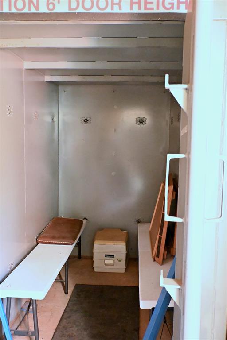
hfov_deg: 36.9
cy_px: 170
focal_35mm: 36
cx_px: 114
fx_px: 340
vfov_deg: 53.1
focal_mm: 24
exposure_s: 1/40
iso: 10000
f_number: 4.5
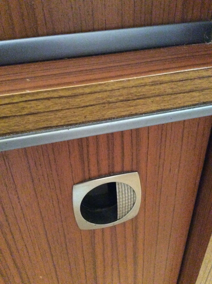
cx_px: 106
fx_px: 262
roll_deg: +1.8
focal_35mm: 32
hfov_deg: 44.1
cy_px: 142
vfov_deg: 56.9
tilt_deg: -33.7
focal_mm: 3.3
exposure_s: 1/17
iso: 800
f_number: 2.4
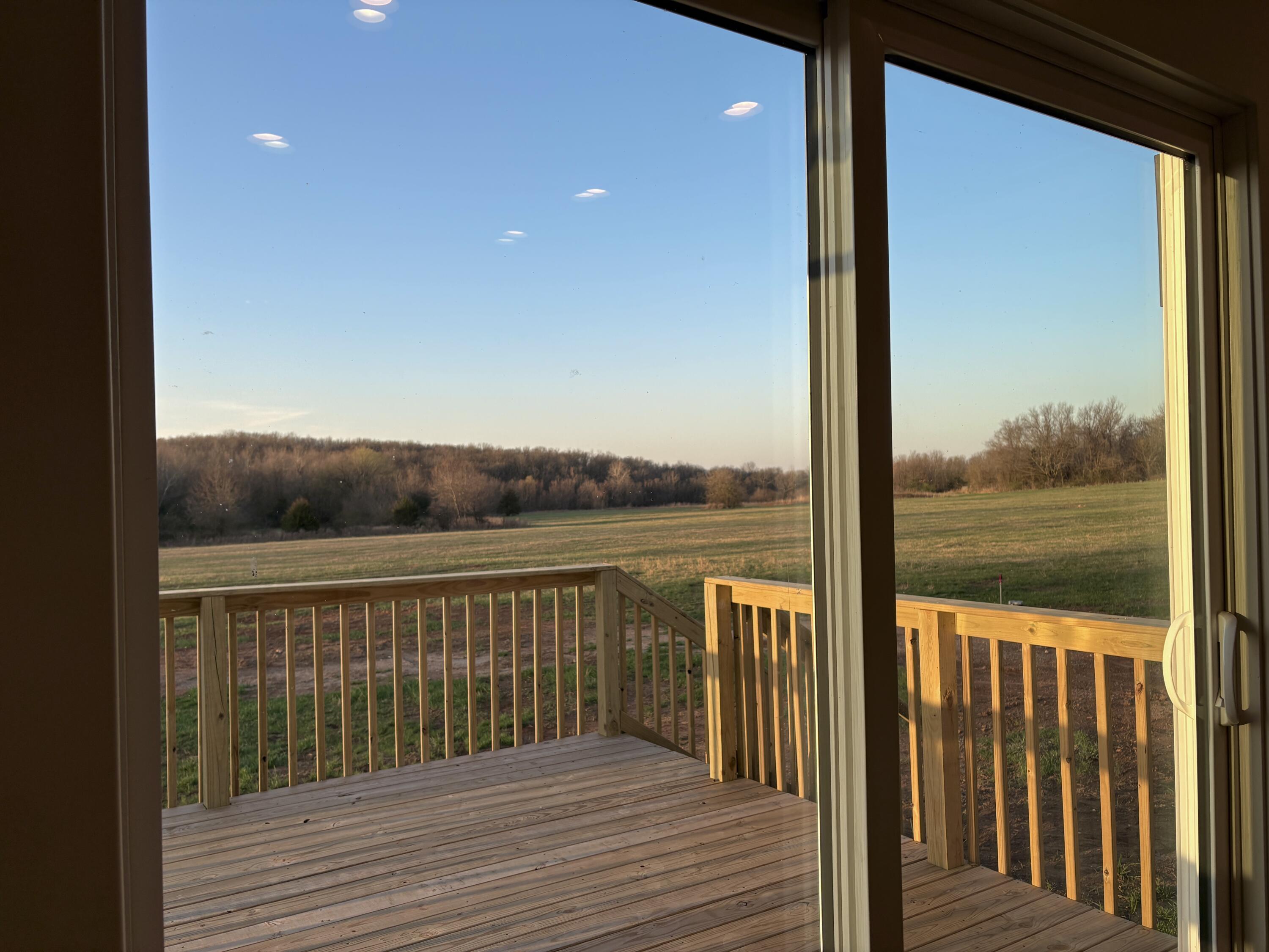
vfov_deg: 53.1
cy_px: 476
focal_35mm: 26
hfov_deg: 67.3
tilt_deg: +0.2
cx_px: 634
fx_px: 953
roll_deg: +1.8
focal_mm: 5.96
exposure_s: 1/724
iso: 50
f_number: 1.6
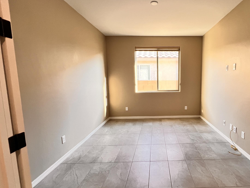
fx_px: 130
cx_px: 162
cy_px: 96
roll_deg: +0.9
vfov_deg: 71.6
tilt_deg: -7.4
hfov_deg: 85.4
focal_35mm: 18
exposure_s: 1/60
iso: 250
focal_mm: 1.57
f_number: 1.8
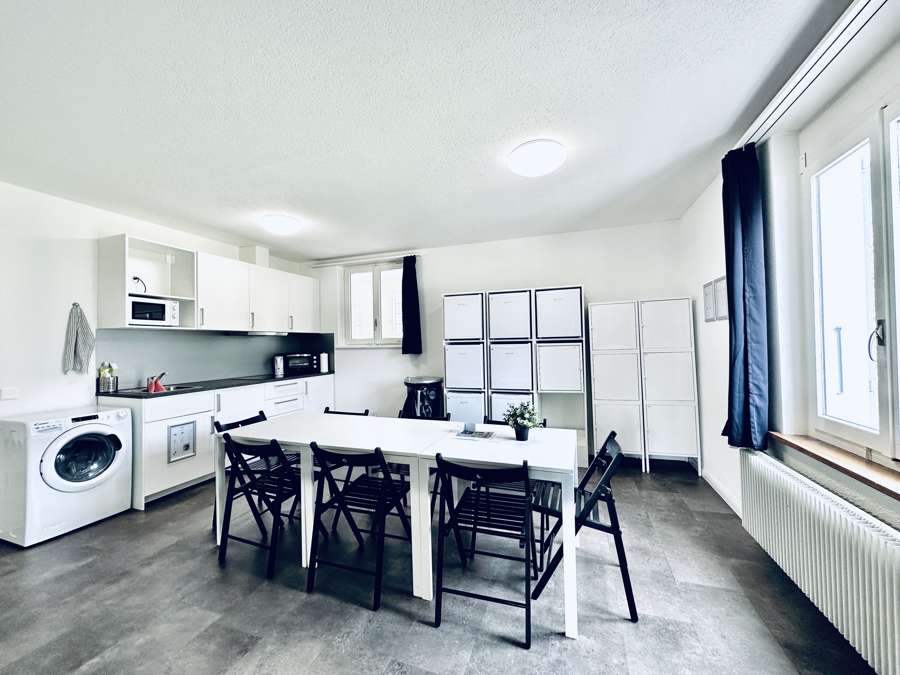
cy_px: 338
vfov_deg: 85.7
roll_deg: +0.7
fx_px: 364
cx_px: 450
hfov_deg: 102.1
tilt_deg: +0.0
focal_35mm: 14
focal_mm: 2.22
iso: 80
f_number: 2.2
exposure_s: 1/99
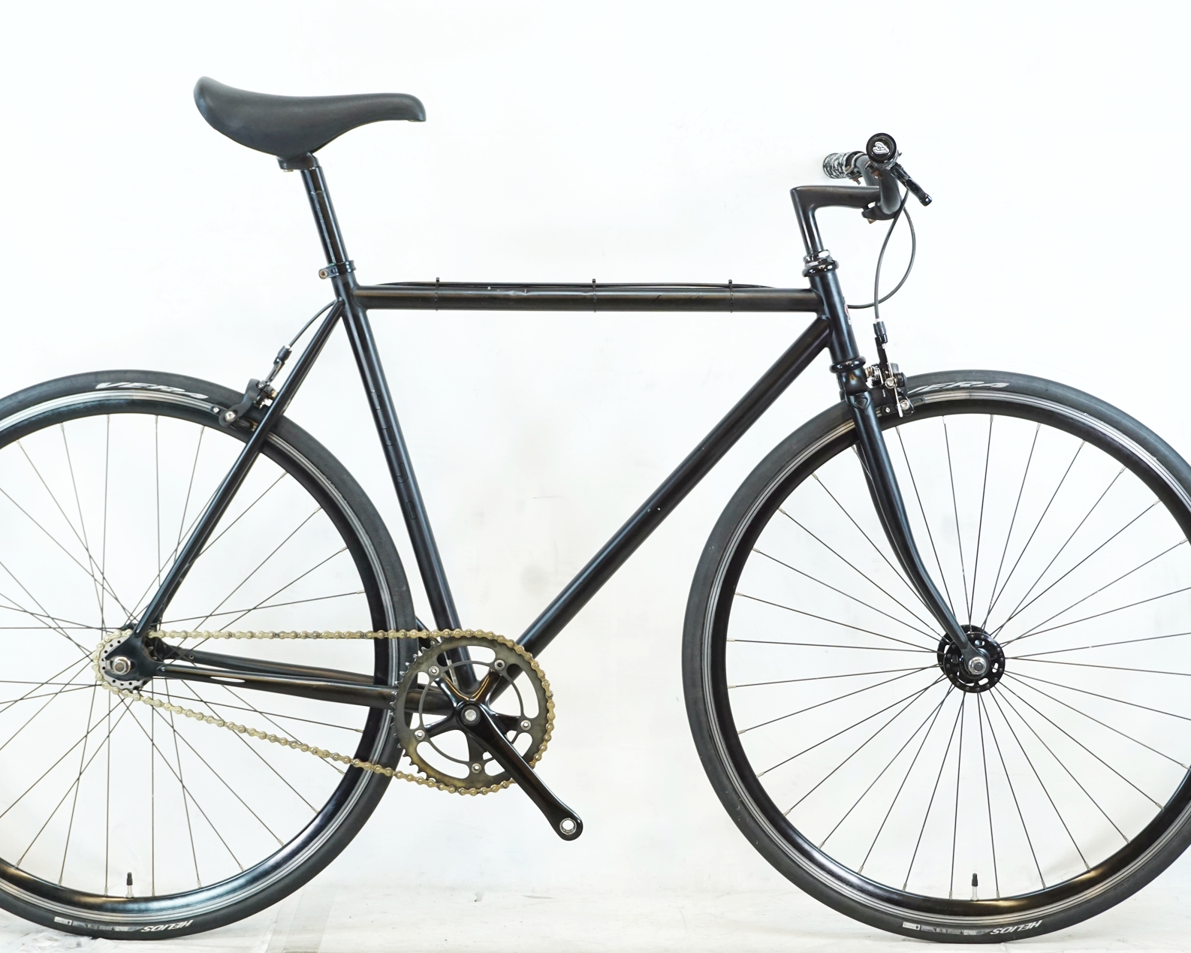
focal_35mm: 75
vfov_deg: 20.4
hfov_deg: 25.4
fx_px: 2644
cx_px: 556
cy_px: 474
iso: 800
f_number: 6.3
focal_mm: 44
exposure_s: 1/40
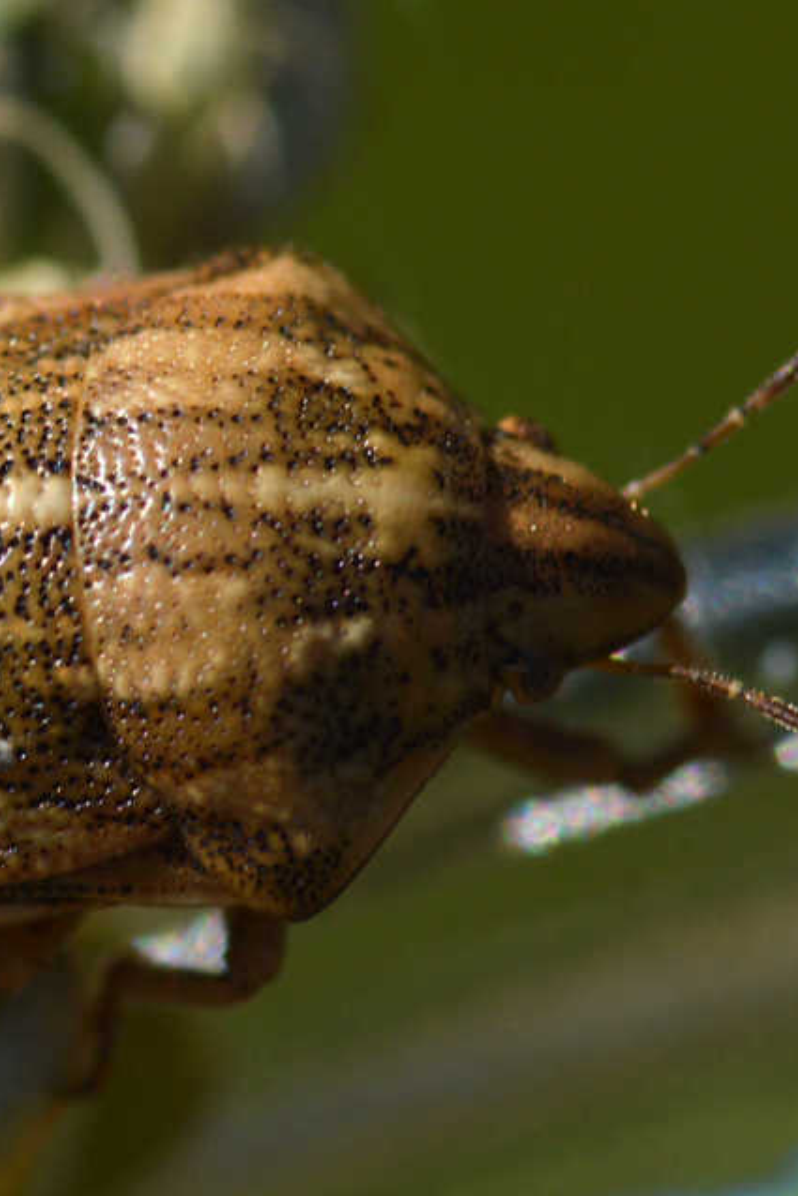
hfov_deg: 6.1
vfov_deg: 9.1
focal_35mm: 226
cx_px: 158
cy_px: 597
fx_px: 7510
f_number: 18
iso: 100
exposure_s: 1/320
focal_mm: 100
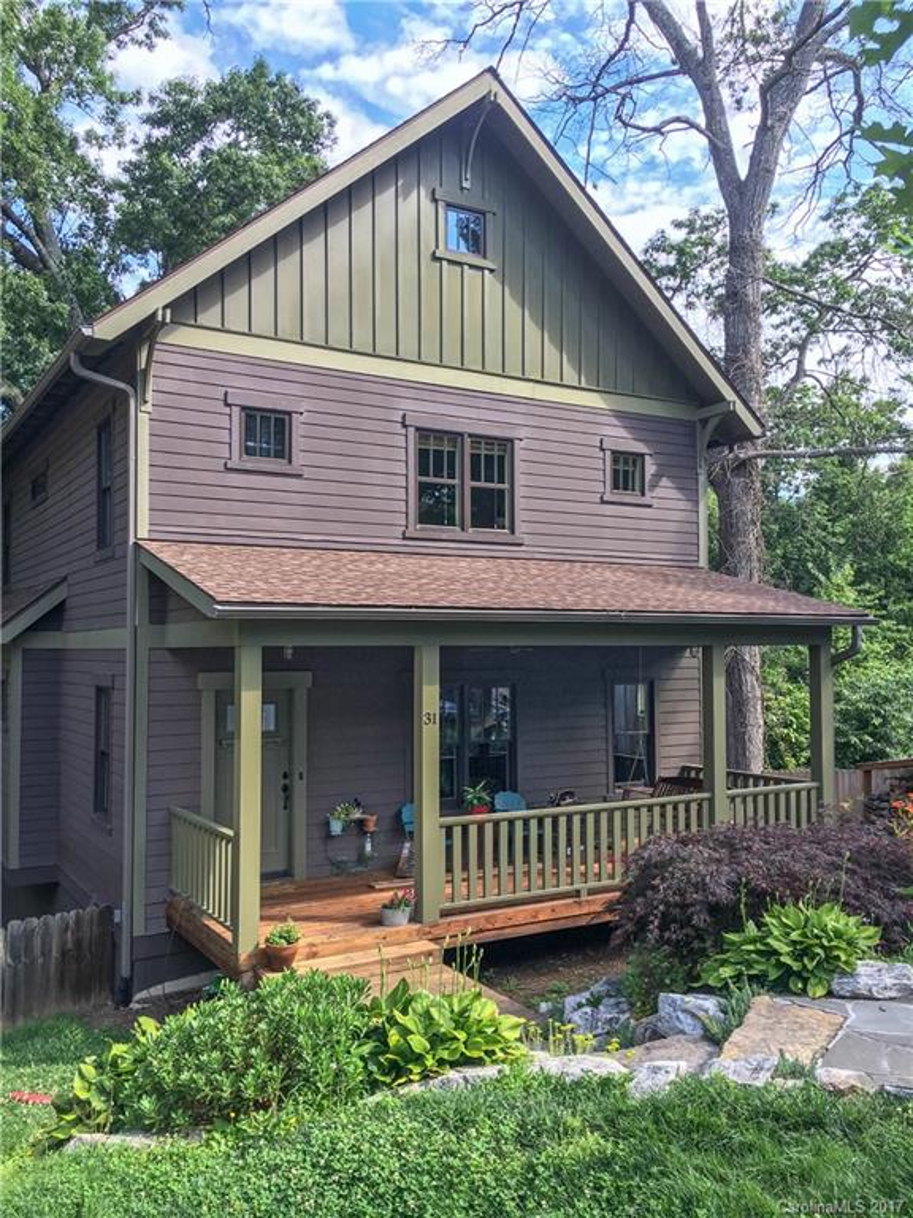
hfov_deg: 48.2
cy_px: 609
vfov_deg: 61.7
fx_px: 1020
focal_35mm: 29
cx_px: 456
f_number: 2.2
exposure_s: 1/250
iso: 25
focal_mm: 4.15
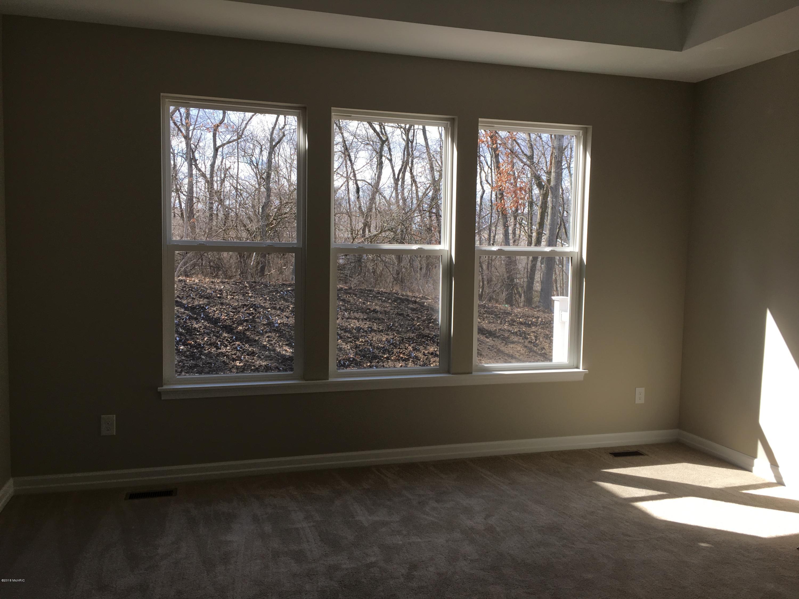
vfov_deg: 48.2
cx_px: 400
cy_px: 300
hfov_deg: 61.7
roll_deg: -0.7
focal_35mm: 29
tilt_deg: -2.9
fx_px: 669
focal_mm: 4.15
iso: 25
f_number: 2.2
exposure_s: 1/286
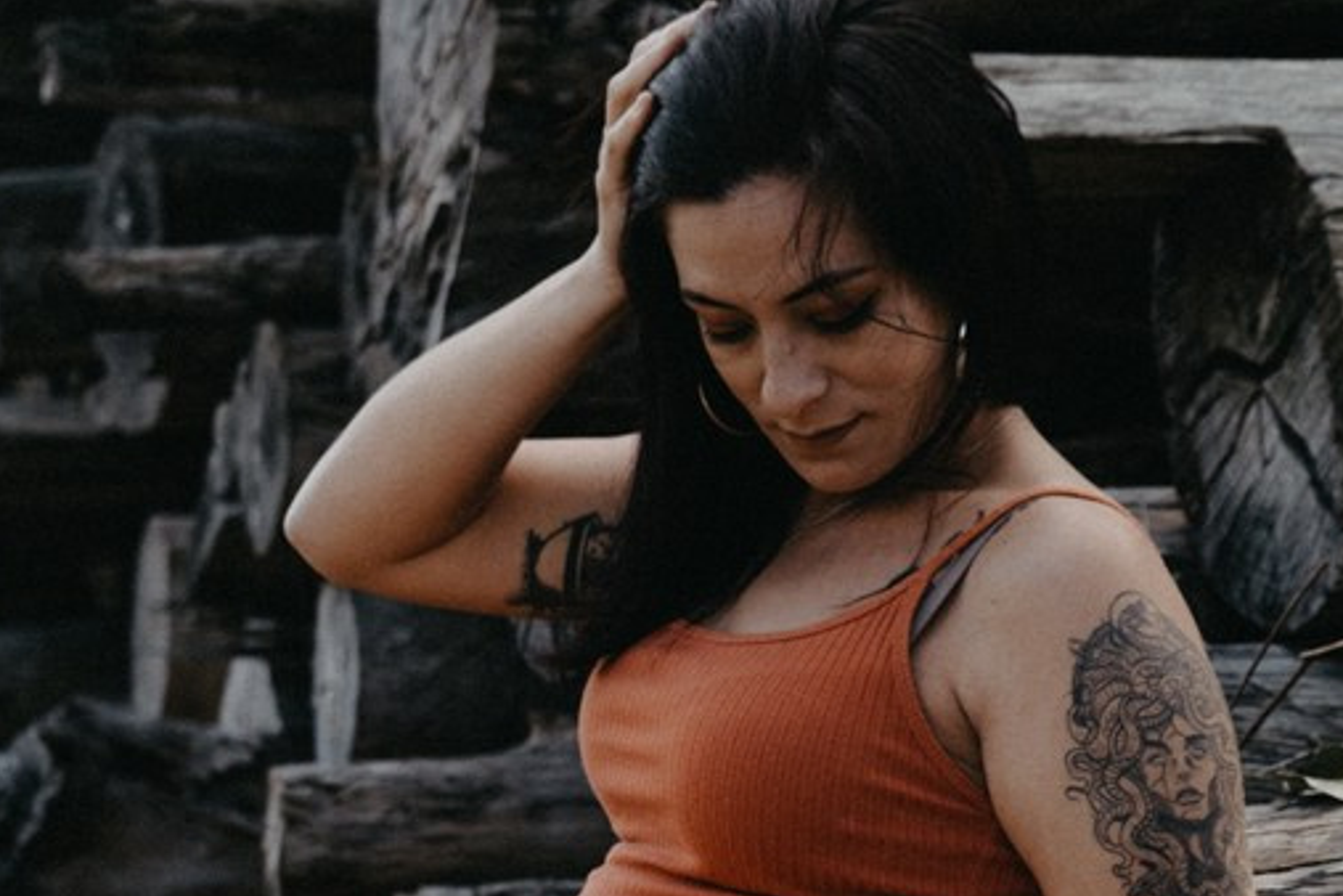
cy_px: 801
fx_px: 7386
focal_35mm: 198
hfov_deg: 10.4
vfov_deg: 6.9
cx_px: 842
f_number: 2.8
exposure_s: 1/500
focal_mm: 54.1
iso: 250
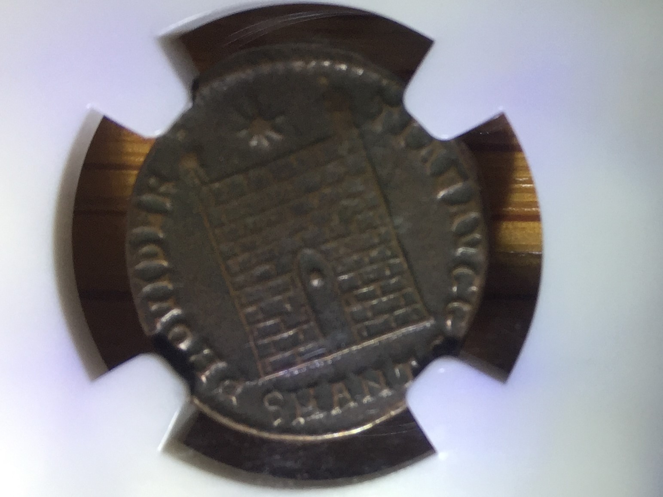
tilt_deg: -84.4
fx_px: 555
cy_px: 248
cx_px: 332
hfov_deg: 61.7
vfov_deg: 48.2
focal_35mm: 29
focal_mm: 4.15
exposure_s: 1/120
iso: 50
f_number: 2.2
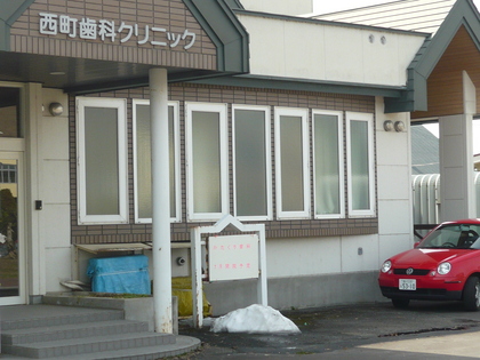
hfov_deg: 22.3
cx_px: 240
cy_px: 180
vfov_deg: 16.8
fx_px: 1220
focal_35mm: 88
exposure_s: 1/320
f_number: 3.4
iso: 100
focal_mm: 9.1
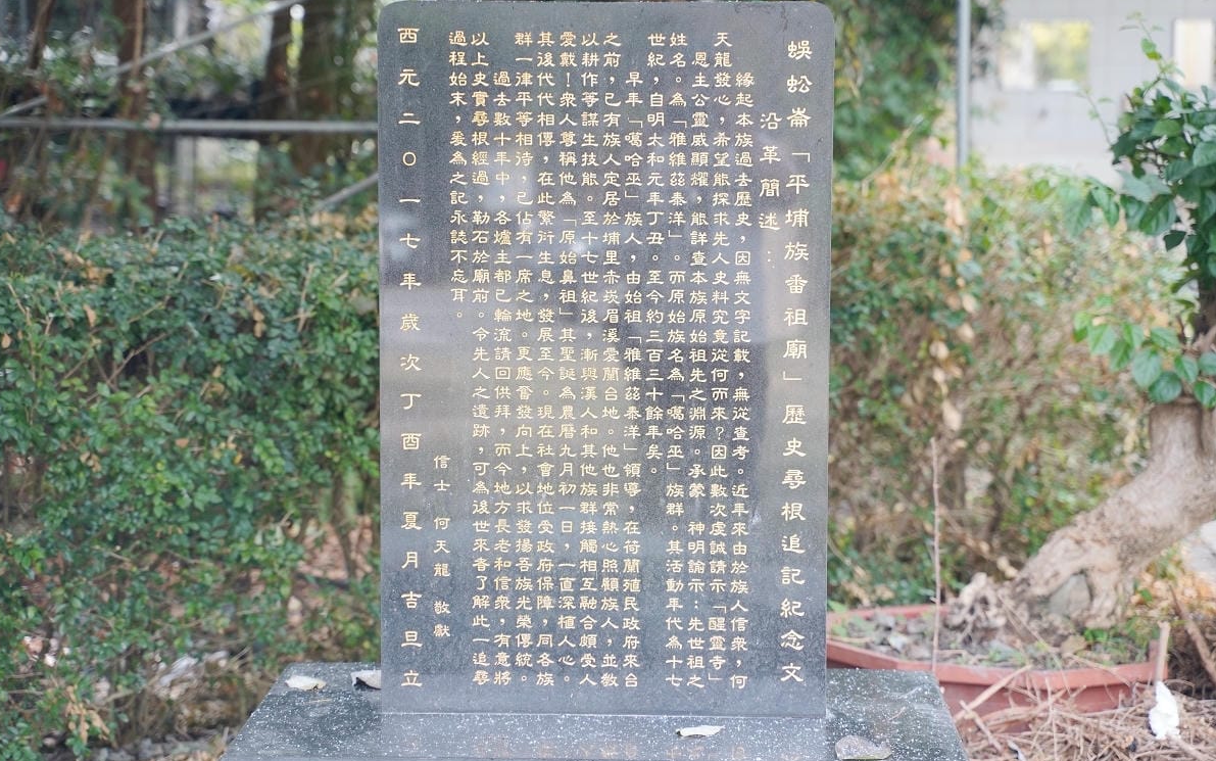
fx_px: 2552
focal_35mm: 77
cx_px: 604
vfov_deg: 17.0
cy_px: 375
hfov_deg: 26.8
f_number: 4
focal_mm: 75
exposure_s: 1/160
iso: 500
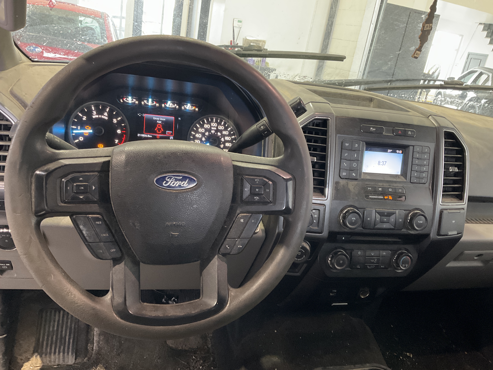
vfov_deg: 48.2
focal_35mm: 29
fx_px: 413
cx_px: 246
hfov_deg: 61.7
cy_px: 185
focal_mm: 3
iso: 200
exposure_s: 1/40
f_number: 1.8
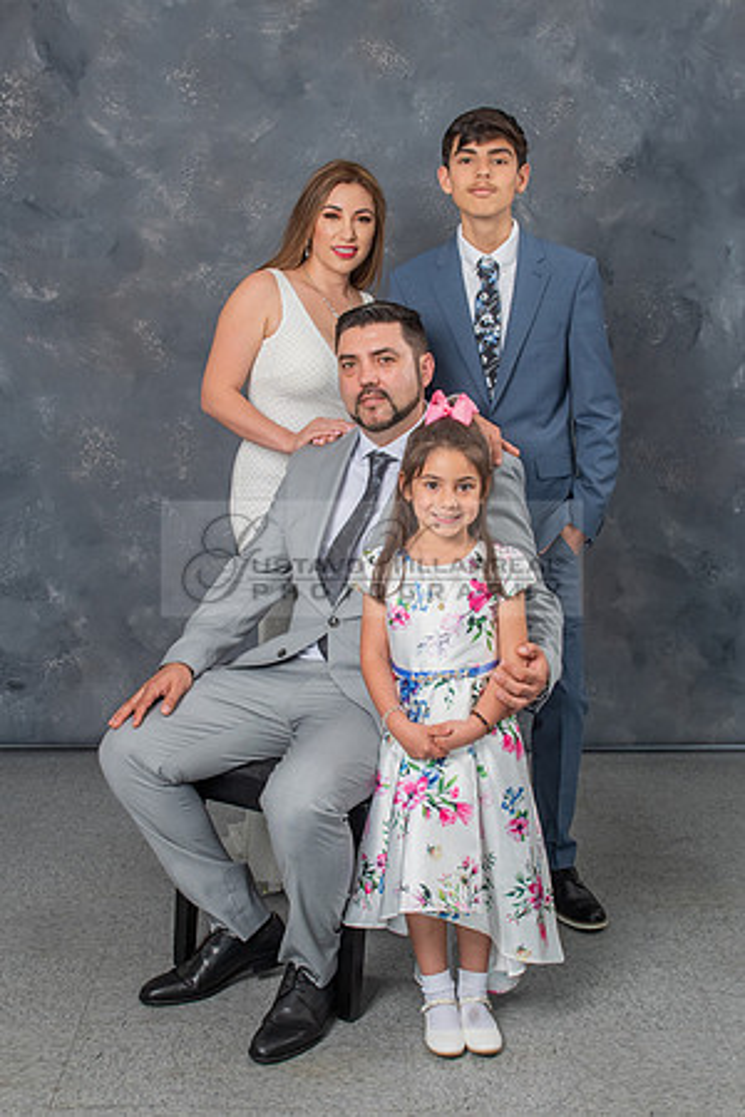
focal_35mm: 51
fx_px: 1571
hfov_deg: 26.7
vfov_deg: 39.2
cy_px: 583
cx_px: 364
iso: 200
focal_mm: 27
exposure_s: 1/160
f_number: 5.6
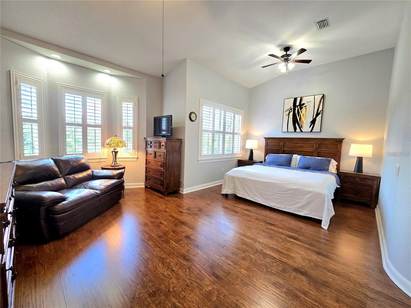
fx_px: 154
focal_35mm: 13
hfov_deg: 106.2
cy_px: 154
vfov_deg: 89.9
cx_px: 206
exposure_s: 1/60.2
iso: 125
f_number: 2.2
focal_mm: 2.2
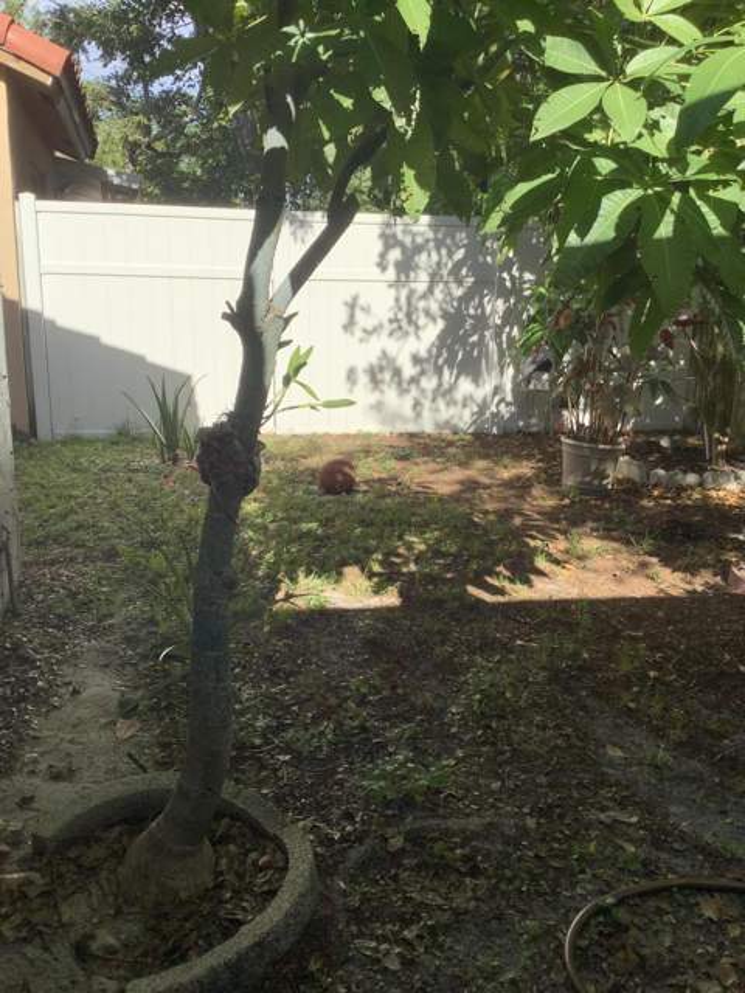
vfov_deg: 58.4
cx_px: 372
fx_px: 890
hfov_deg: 45.4
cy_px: 496
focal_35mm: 31
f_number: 2.4
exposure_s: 1/673
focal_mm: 3.3
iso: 25
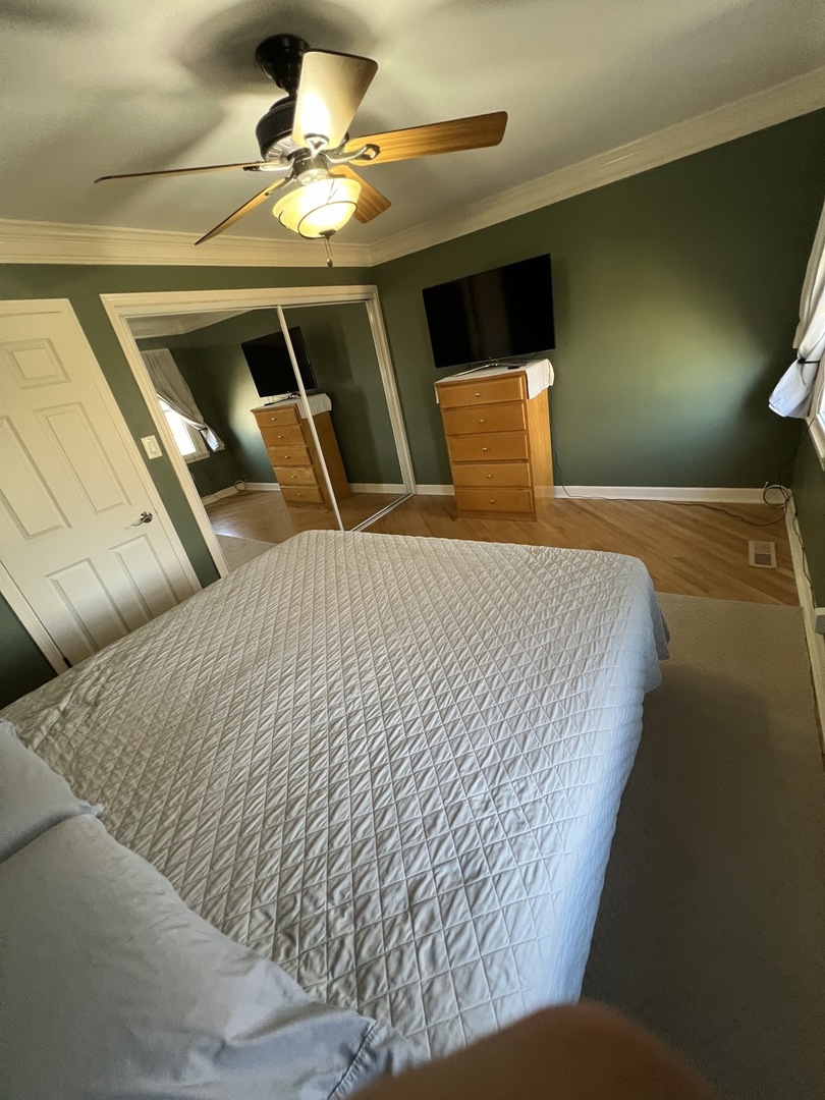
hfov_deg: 89.9
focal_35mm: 13
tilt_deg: -22.6
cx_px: 412
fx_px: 413
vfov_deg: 106.2
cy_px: 550
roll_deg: +12.0
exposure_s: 1/60
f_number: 1.8
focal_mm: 1.57
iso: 320
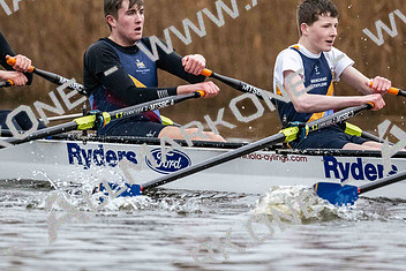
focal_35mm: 660
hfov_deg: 3.1
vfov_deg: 2.1
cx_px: 279
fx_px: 7446
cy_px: 65
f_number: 4.5
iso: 5600
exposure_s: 1/1600
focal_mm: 400
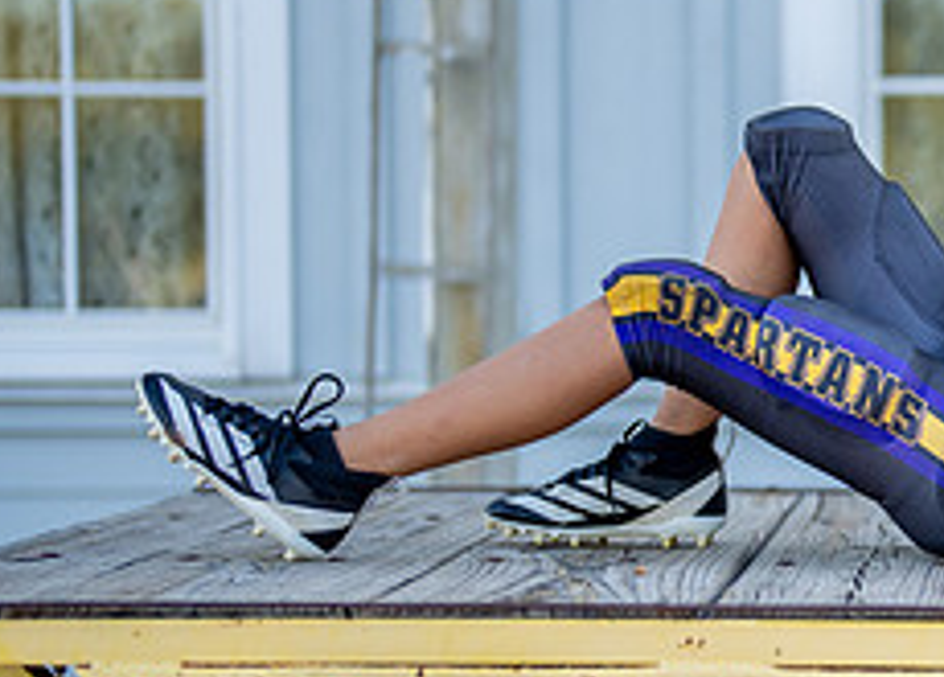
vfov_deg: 10.6
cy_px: 430
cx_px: 1212
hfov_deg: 14.2
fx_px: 3652
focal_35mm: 136
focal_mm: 50
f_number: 1.2
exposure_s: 1/1600
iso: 100
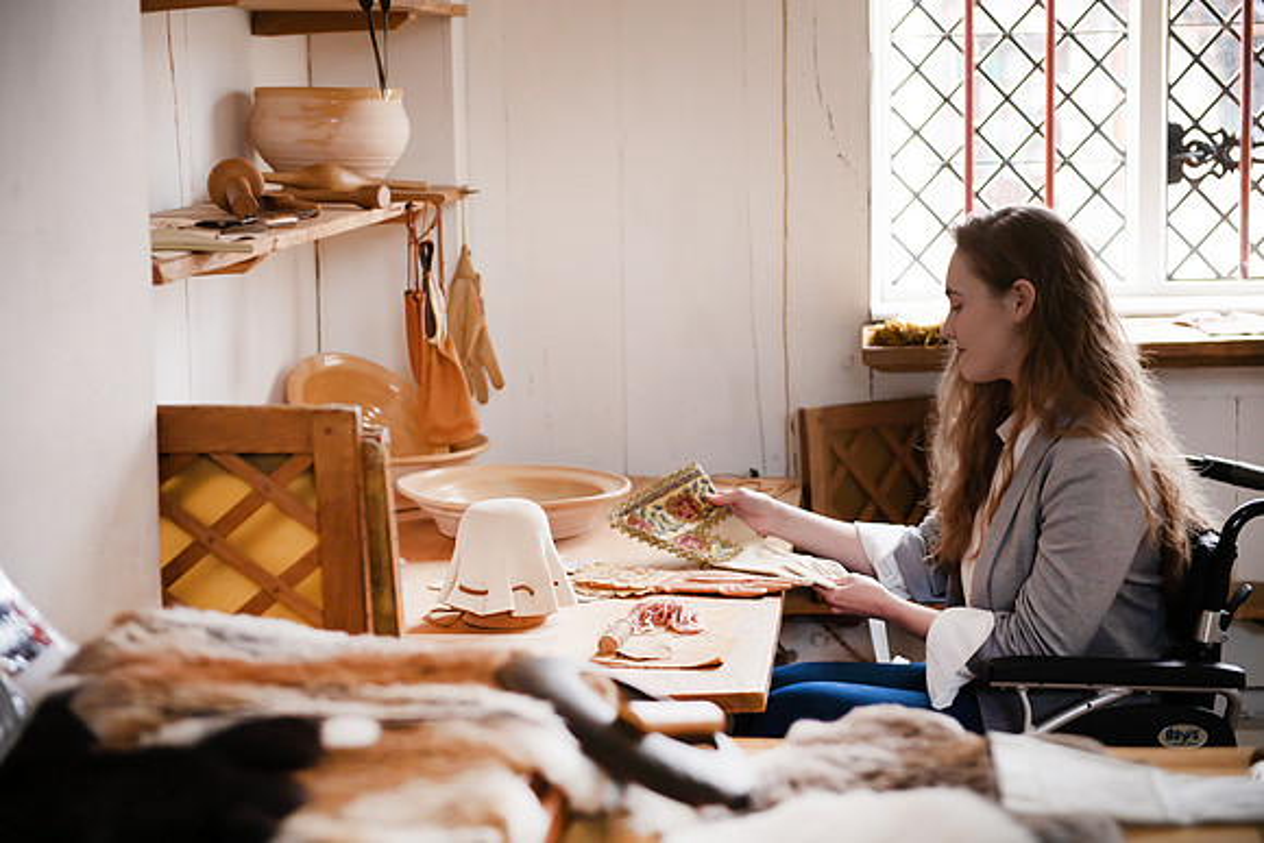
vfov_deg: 19.5
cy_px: 422
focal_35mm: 70
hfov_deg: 28.8
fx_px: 2458
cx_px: 632
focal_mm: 70
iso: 640
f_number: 2.8
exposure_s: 1/125
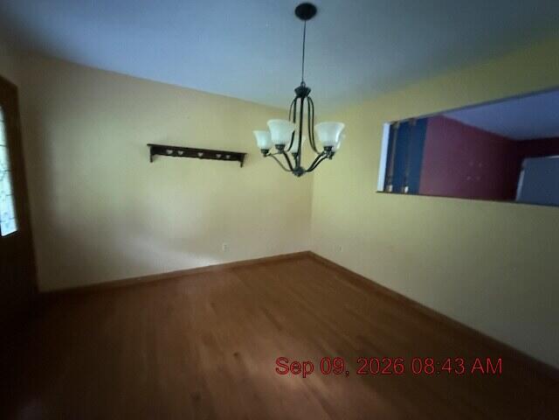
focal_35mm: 14
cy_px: 210
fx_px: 226
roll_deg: -3.5
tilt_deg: -6.9
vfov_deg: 85.7
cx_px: 280
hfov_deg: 102.1
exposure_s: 1/31
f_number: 2.2
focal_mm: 2.22
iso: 1600
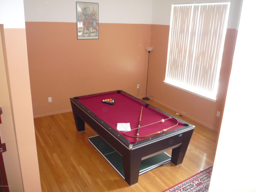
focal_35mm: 30
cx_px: 128
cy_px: 96
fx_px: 222
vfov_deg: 46.8
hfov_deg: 60.0
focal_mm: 5.2
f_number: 3.3
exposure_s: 1/8
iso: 400
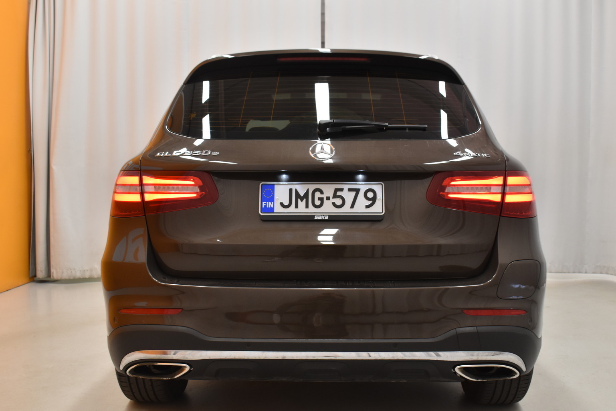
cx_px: 324
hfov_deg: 48.9
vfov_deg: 33.8
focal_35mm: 40
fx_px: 676
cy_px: 215
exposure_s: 1/8
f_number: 5.6
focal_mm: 25
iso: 640
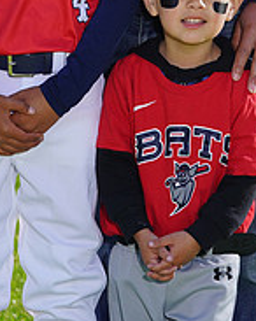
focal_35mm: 366
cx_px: 103
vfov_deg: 5.3
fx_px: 3472
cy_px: -114
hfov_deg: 4.2
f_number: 7.1
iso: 100
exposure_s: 1/250
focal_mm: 123
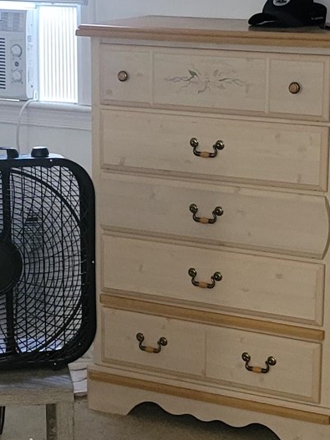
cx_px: 144
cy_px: 261
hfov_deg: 14.1
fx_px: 1335
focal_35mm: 105
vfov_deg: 18.7
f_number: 1.8
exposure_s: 1/17.2
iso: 160
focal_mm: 6.7
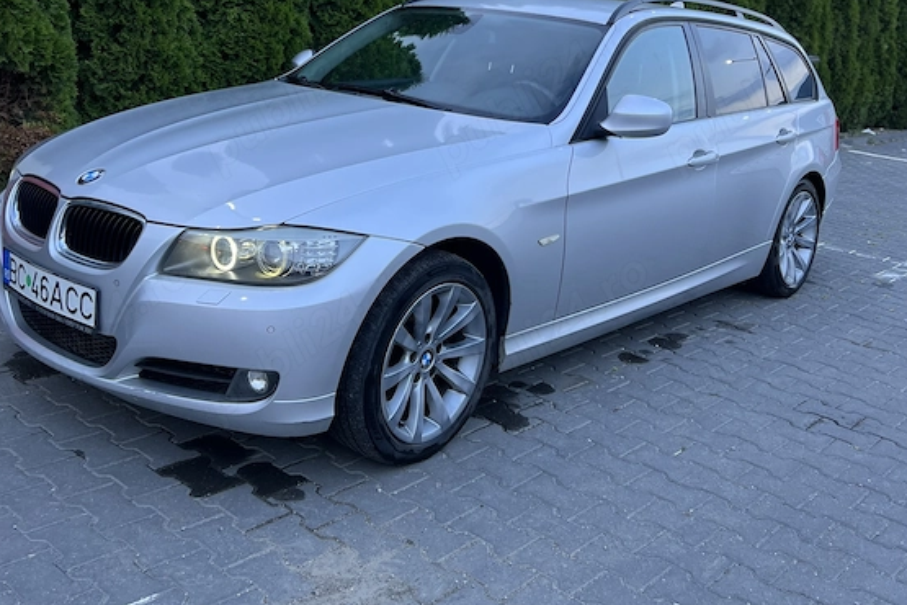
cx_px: 427
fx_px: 983
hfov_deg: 49.5
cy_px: 142
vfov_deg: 33.4
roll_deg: -4.1
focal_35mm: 39
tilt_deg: -8.0
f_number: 1.5
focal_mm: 5.7
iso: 64
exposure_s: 1/100
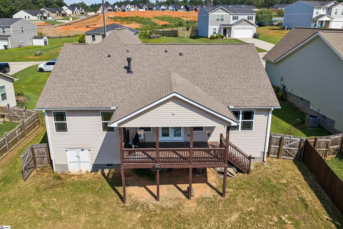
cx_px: 172
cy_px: 114
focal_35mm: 28
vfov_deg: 46.4
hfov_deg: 65.5
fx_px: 267
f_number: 2.8
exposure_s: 1/25
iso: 125
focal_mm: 14.4
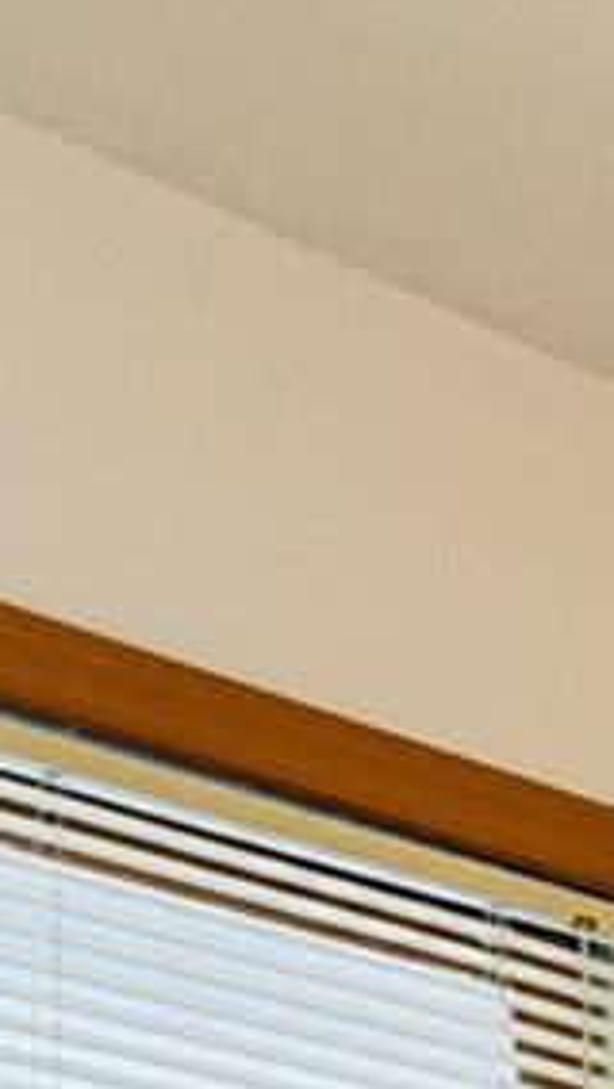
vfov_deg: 14.6
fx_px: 3498
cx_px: 1934
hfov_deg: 8.3
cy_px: 2182
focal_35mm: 121
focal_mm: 16
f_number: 5.6
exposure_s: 1/125
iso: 1600
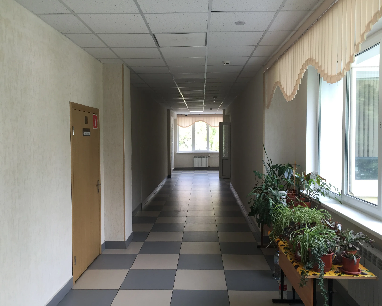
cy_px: 151
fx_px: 350
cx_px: 188
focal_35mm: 31
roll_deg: -1.6
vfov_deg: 47.1
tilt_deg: -3.0
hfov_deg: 57.2
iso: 40
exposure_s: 1/100
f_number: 2.2
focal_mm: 4.15
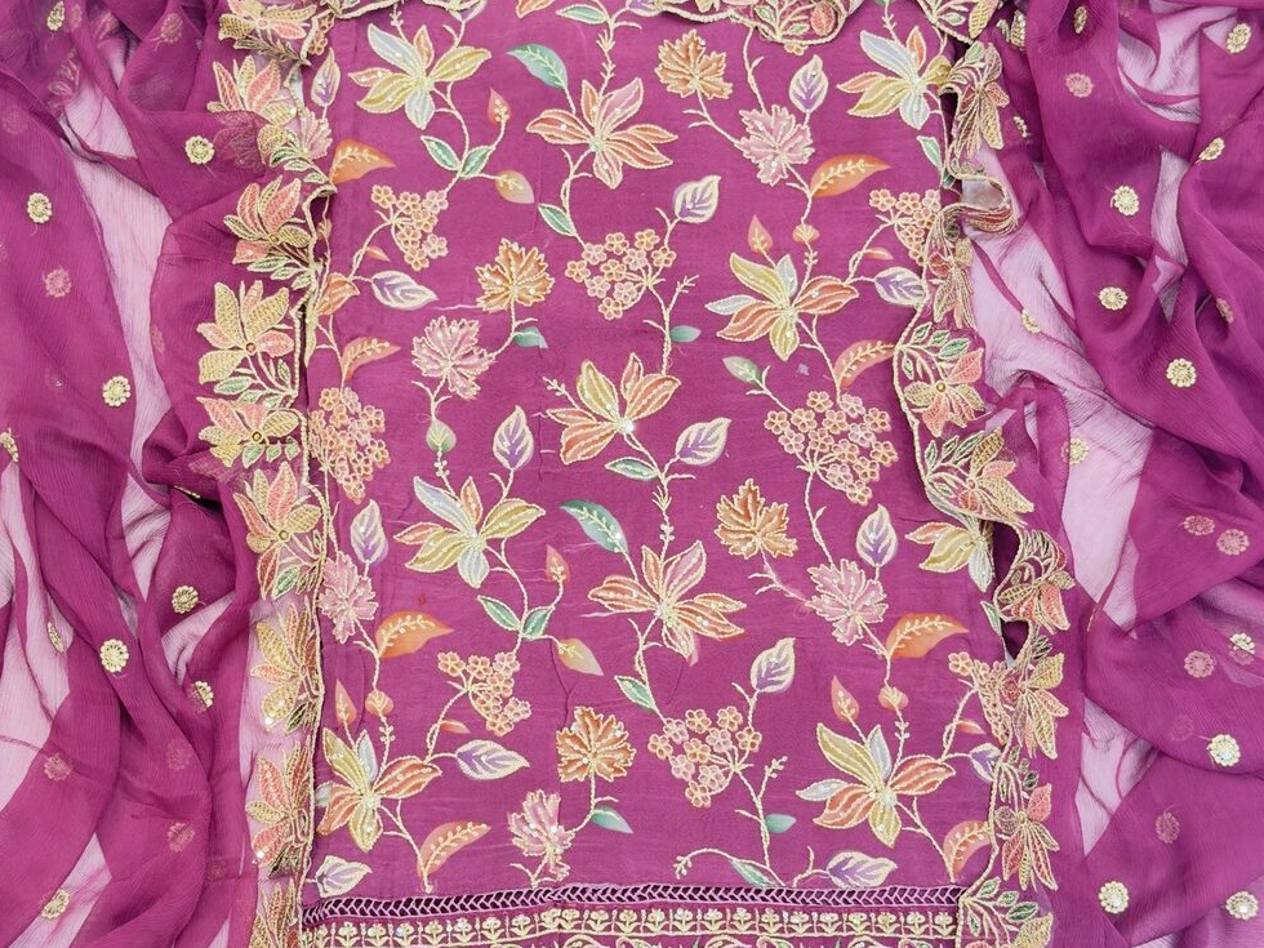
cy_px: 469
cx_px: 632
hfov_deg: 38.9
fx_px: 1789
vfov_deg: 29.7
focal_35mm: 49
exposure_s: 1/100
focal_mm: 6.76
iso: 160
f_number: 1.78
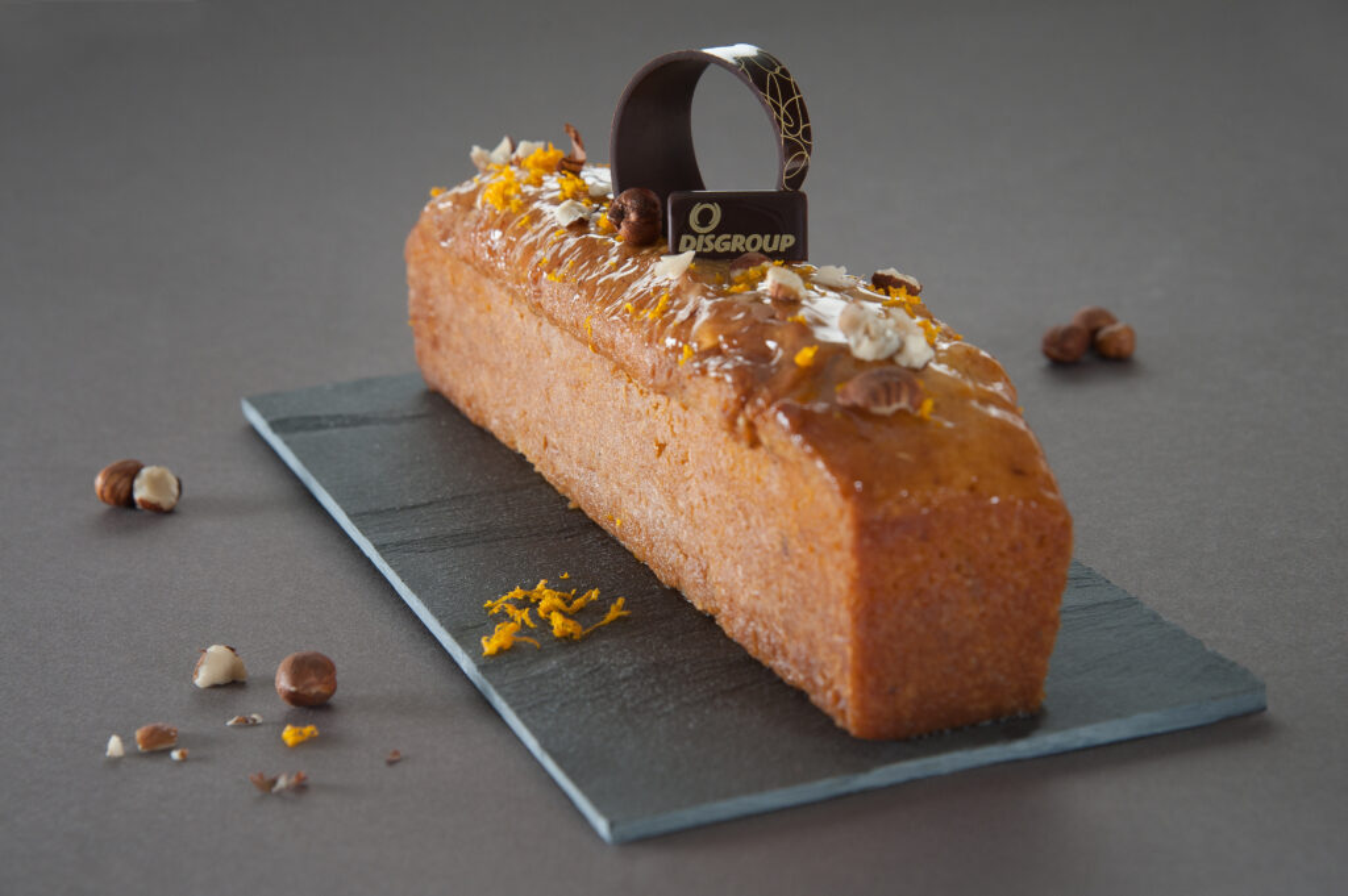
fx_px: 2806
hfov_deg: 27.0
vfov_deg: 18.2
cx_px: 674
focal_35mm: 75
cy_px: 448
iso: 400
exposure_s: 1/80
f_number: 9
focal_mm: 75
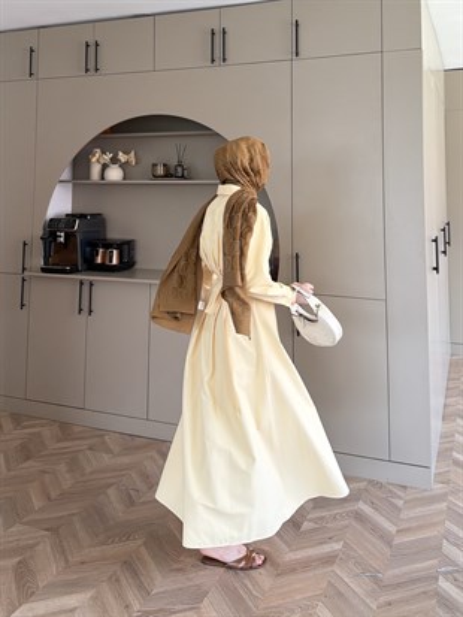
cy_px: 308
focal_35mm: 24
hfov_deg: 56.8
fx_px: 428
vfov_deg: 71.6
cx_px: 232
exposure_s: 1/383
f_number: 1.78
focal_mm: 6.76
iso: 200
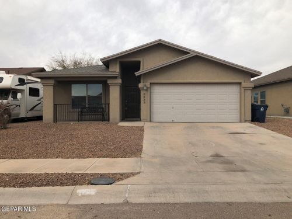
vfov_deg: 49.7
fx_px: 236
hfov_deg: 63.4
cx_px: 146
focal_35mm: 28
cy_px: 110
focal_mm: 3.99
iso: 20
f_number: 1.8
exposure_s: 1/827
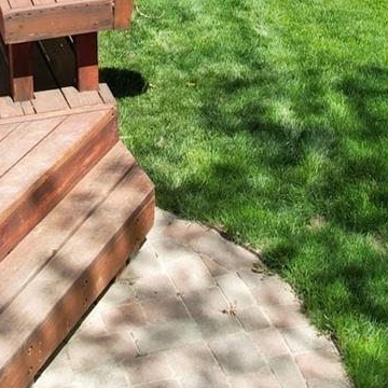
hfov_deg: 20.8
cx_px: 271
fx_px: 1053
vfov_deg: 19.0
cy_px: -148
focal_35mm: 83
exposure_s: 1/1000
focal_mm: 8.38
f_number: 2.8
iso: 100
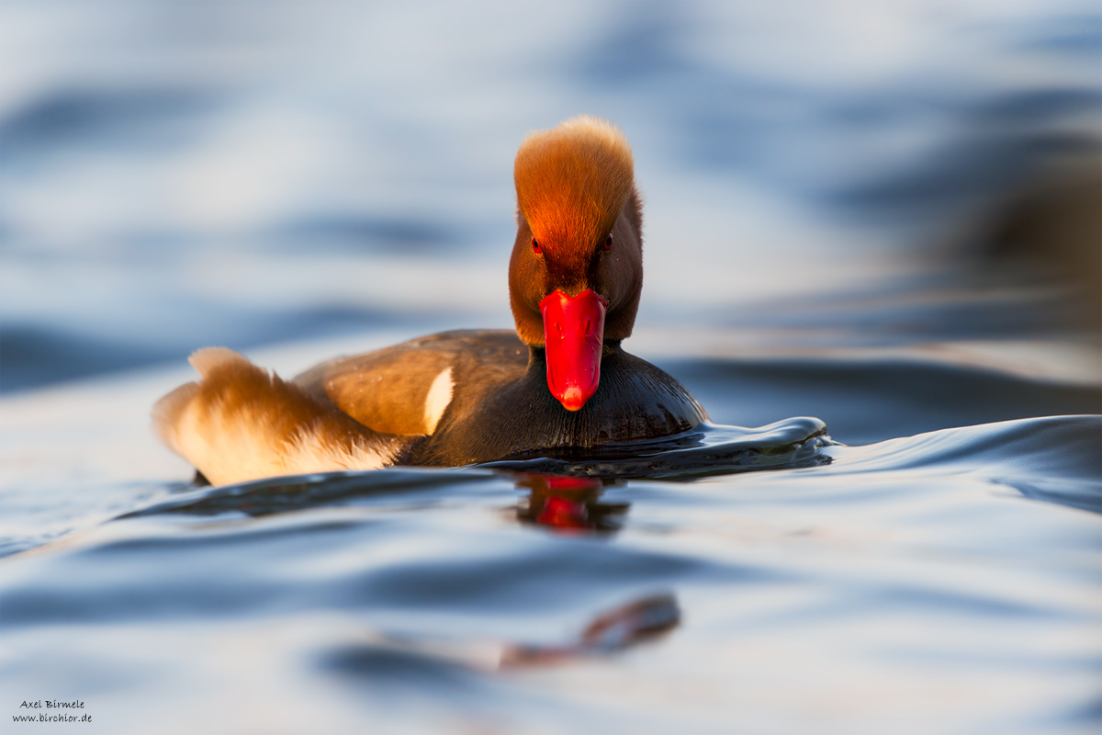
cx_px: 551
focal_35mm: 600
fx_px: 18365
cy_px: 368
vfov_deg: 2.3
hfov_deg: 3.4
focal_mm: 600
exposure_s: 1/800
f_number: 4
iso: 360
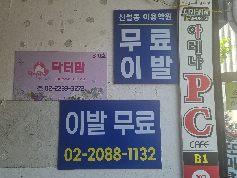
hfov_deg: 67.3
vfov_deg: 53.1
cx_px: 118
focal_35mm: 26
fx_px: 178
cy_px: 89
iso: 50
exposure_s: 1/270
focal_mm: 5.4
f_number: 1.8
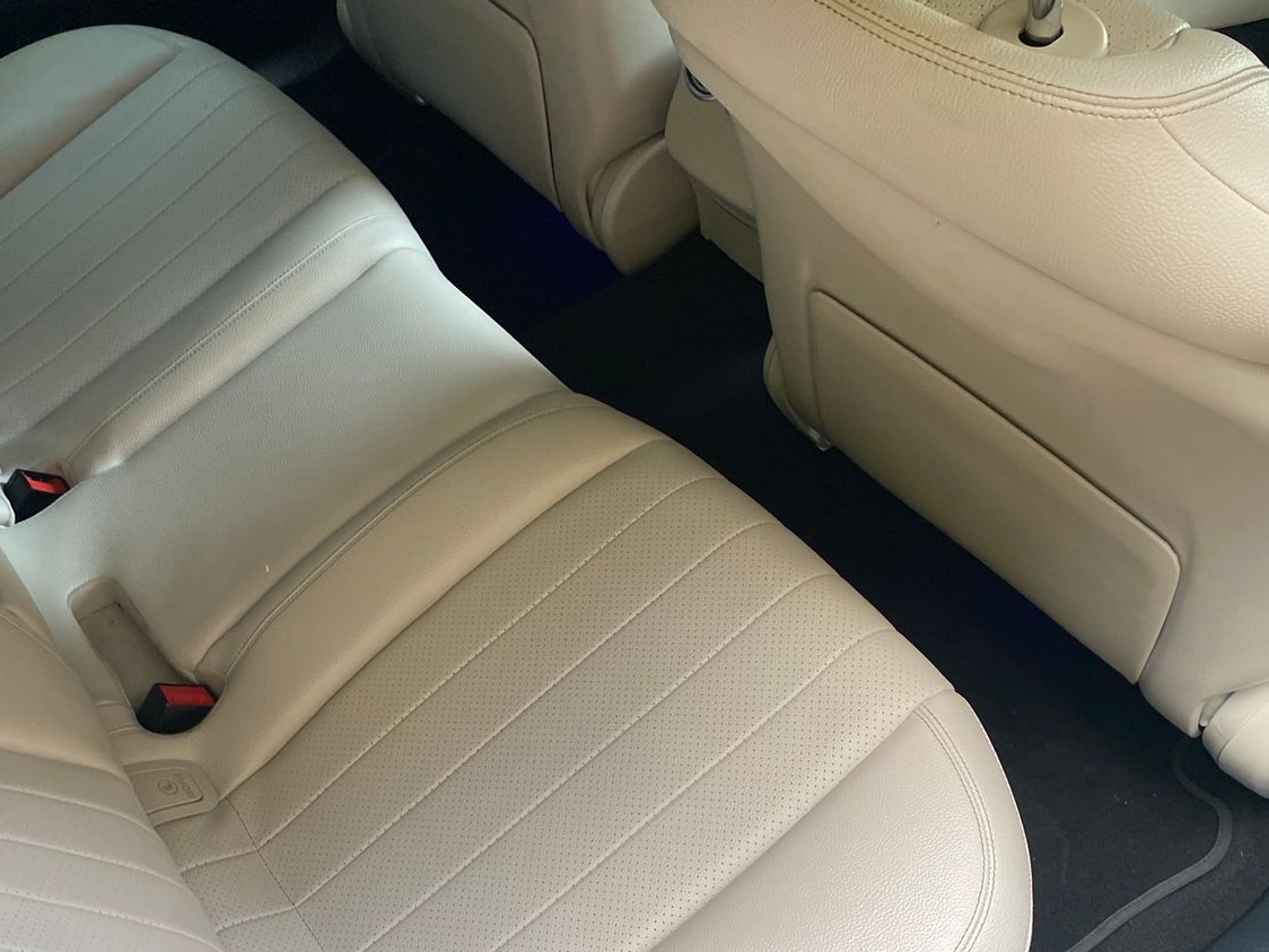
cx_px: 499
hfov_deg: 49.8
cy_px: 614
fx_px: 1356
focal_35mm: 37
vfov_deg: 38.3
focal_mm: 4.25
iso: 125
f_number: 1.8
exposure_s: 1/121
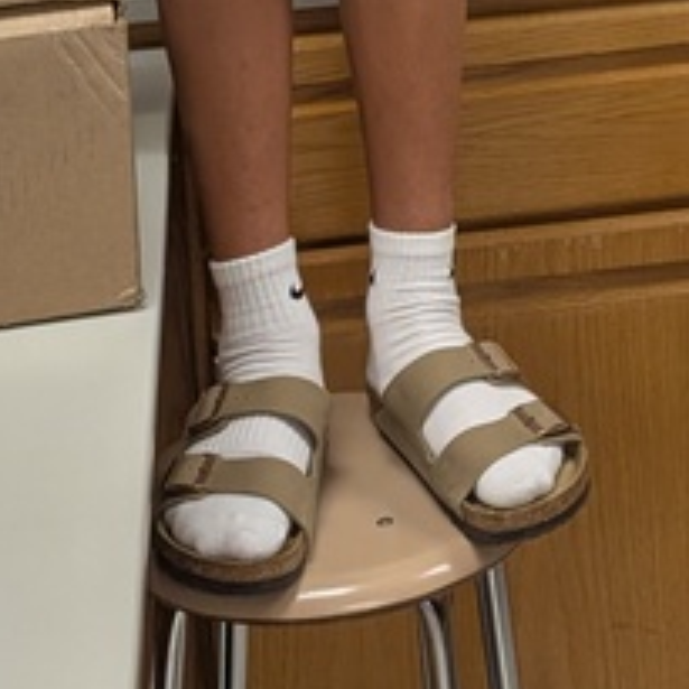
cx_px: 586
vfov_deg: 14.6
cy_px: -518
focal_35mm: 106
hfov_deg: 16.3
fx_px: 2387
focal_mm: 6.9
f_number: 1.68
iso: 267
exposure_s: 1/120
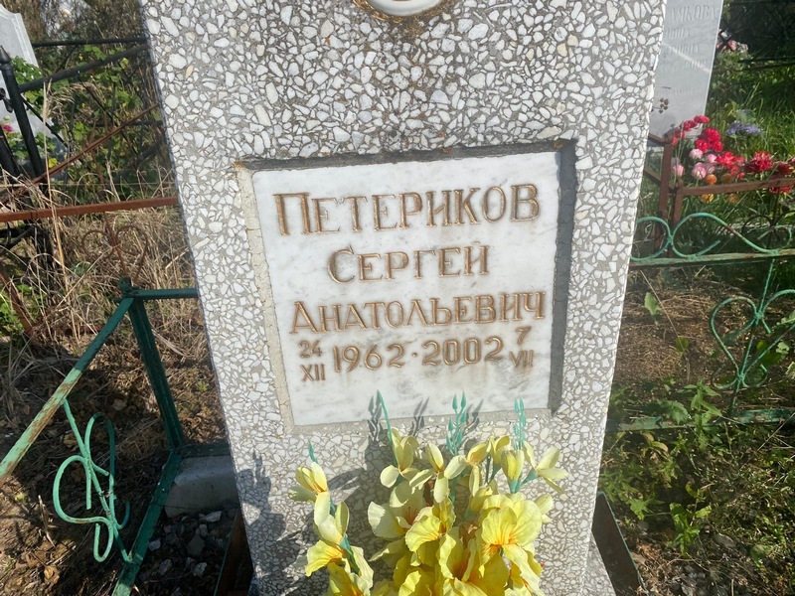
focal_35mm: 26
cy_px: 298
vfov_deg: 53.1
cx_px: 398
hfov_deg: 67.3
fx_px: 597
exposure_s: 1/4274
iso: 32
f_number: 1.8
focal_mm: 4.25
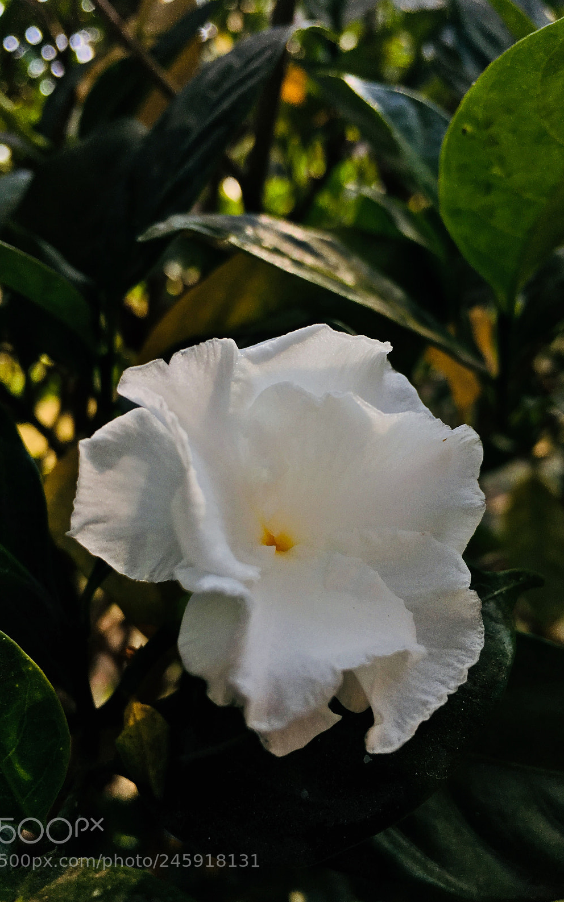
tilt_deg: -18.5
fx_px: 762
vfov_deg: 61.2
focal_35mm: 31
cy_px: 451
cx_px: 304
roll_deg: +29.0
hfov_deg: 40.6
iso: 25
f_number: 2.2
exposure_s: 1/549
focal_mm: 4.15
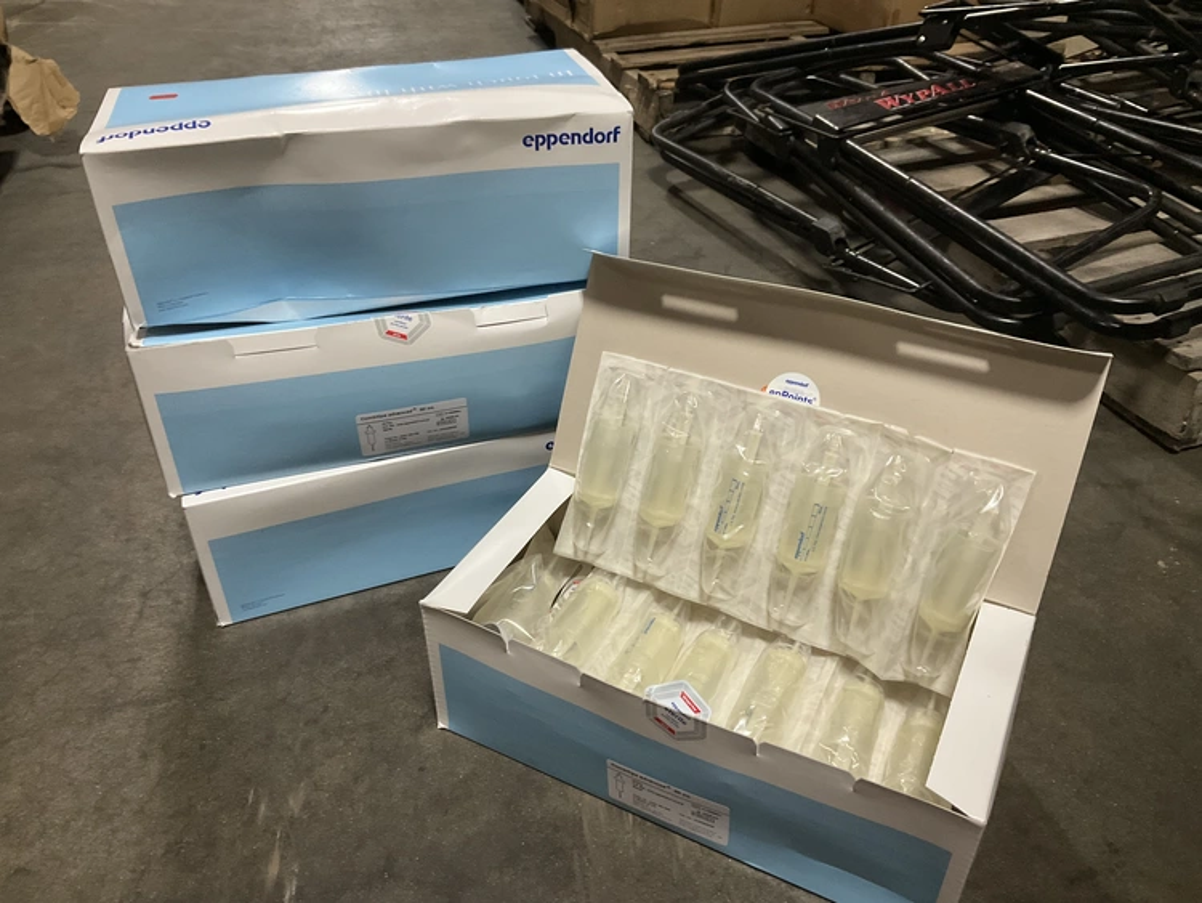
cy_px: 452
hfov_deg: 61.6
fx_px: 1007
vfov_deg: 48.3
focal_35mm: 29
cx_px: 601
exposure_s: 1/40
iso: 200
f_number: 1.8
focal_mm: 3
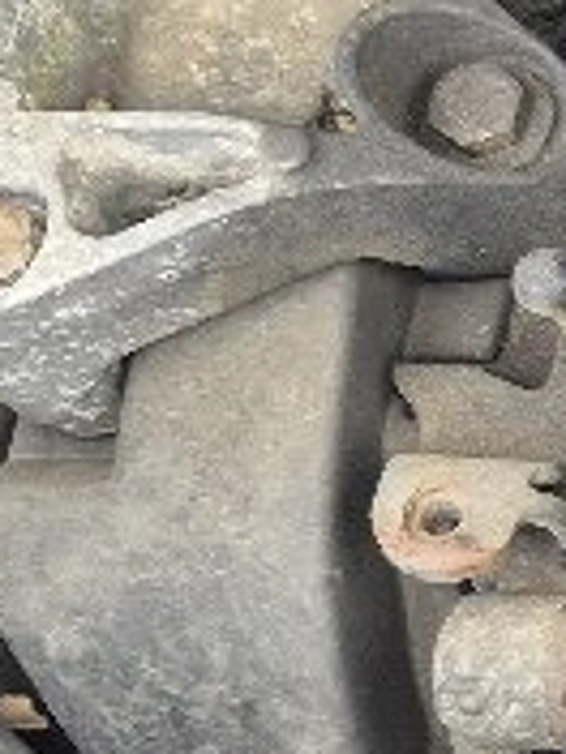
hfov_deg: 9.4
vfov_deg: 15.1
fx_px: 2856
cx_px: 1574
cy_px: 368
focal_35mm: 131
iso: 50
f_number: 1.8
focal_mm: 5.4
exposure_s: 1/182
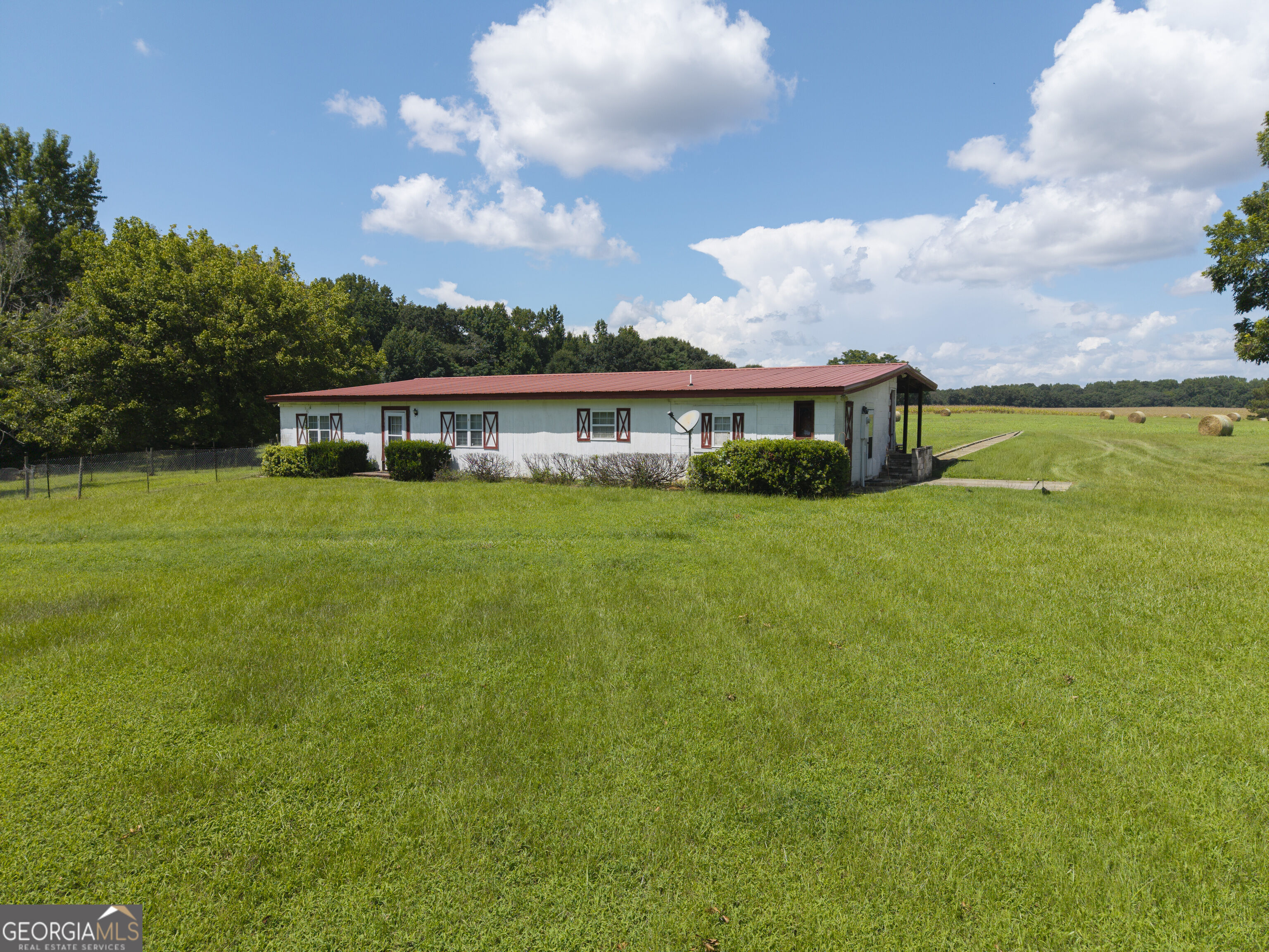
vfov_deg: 56.8
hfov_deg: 71.6
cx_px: 634
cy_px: 476
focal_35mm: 24
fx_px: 880
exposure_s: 1/4000
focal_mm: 8.67
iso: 150
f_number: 1.8
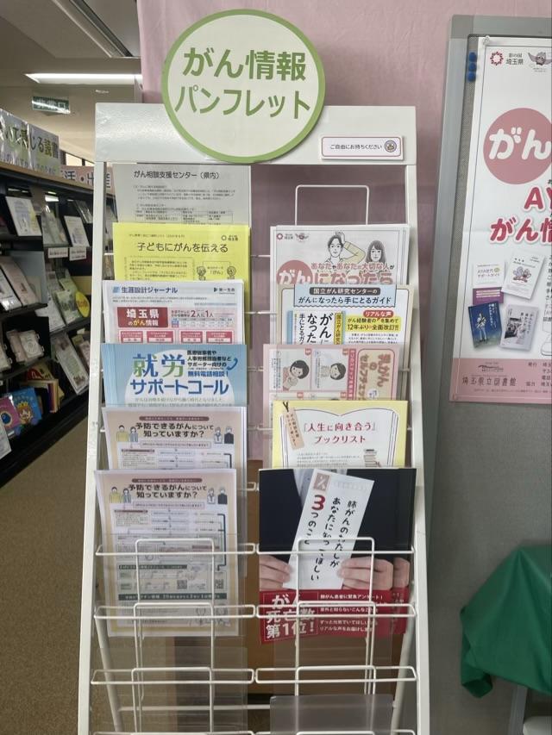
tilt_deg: -10.9
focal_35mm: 26
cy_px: 368
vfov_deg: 67.3
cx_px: 276
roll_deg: -0.9
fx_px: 553
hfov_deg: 53.1
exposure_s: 1/100
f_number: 1.6
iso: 50
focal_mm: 4.2
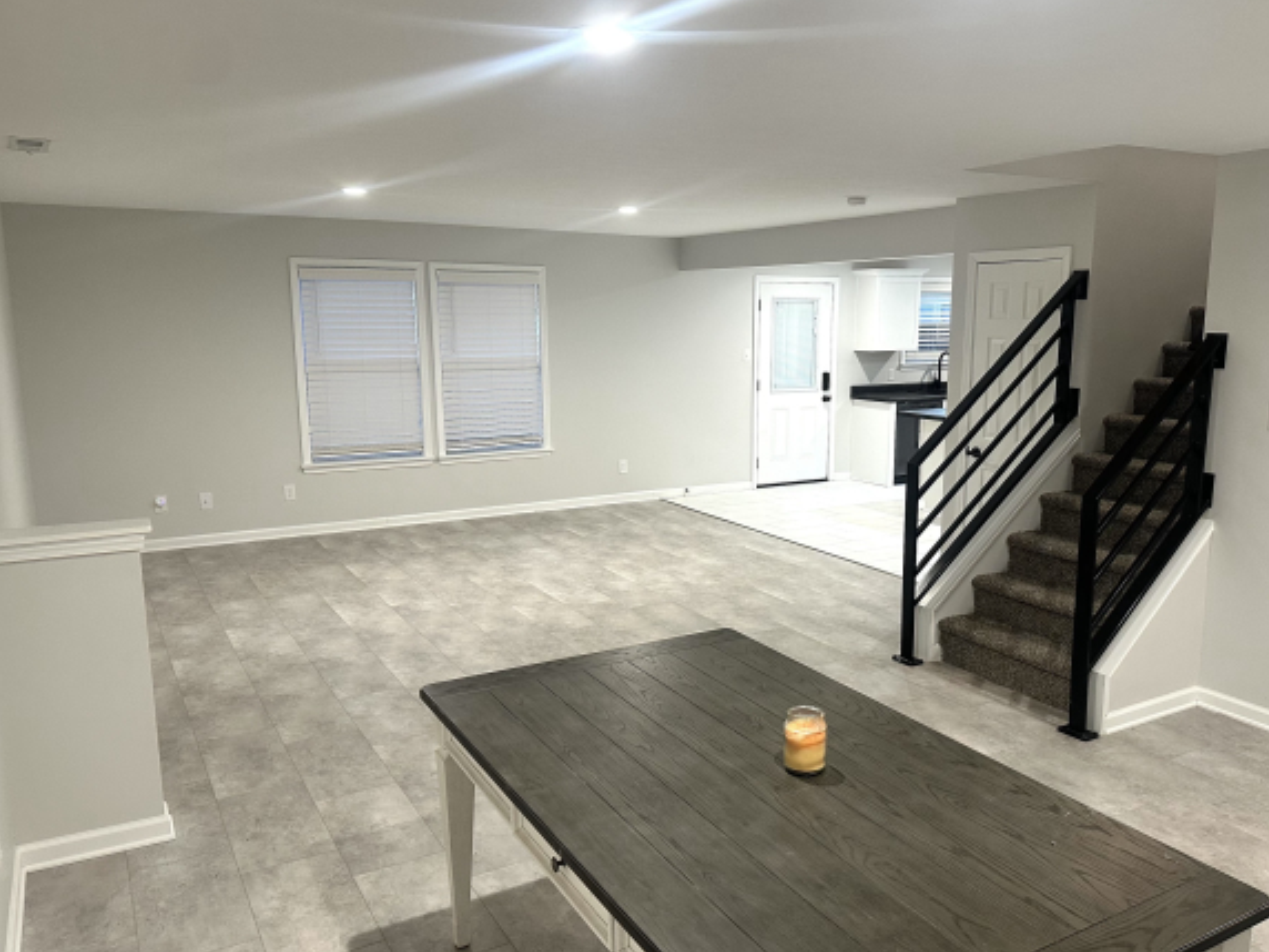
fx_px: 1026
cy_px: 497
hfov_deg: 63.2
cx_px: 720
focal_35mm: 28
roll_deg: -0.4
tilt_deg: -9.9
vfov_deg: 49.7
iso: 250
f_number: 1.78
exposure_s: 1/60
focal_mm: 6.86
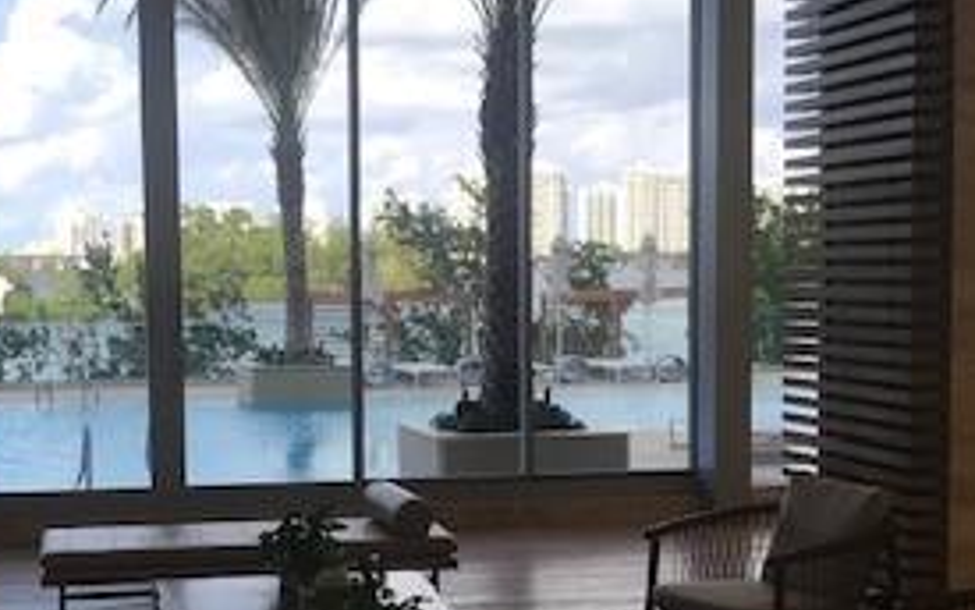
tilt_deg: -3.6
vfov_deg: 18.8
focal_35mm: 69
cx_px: 344
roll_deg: +0.9
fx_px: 1834
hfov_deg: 29.6
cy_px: 440
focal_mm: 3.99
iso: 20
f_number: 1.8
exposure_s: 1/259
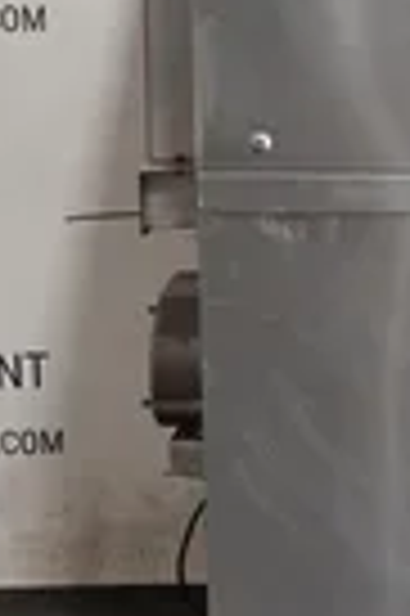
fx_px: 2106
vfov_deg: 16.6
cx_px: 556
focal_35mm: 123
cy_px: 171
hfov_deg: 10.8
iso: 800
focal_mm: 15.59
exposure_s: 1/50
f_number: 4
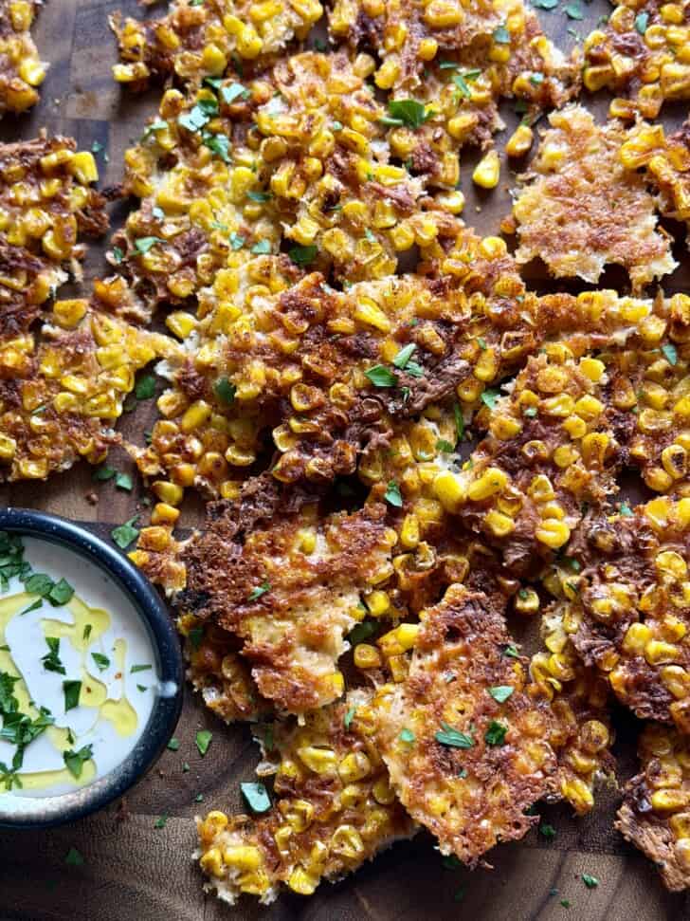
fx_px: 1276
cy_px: 460
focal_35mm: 48
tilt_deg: -82.2
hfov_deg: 30.3
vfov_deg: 39.7
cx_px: 345
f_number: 1.78
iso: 100
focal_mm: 6.76
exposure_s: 1/78
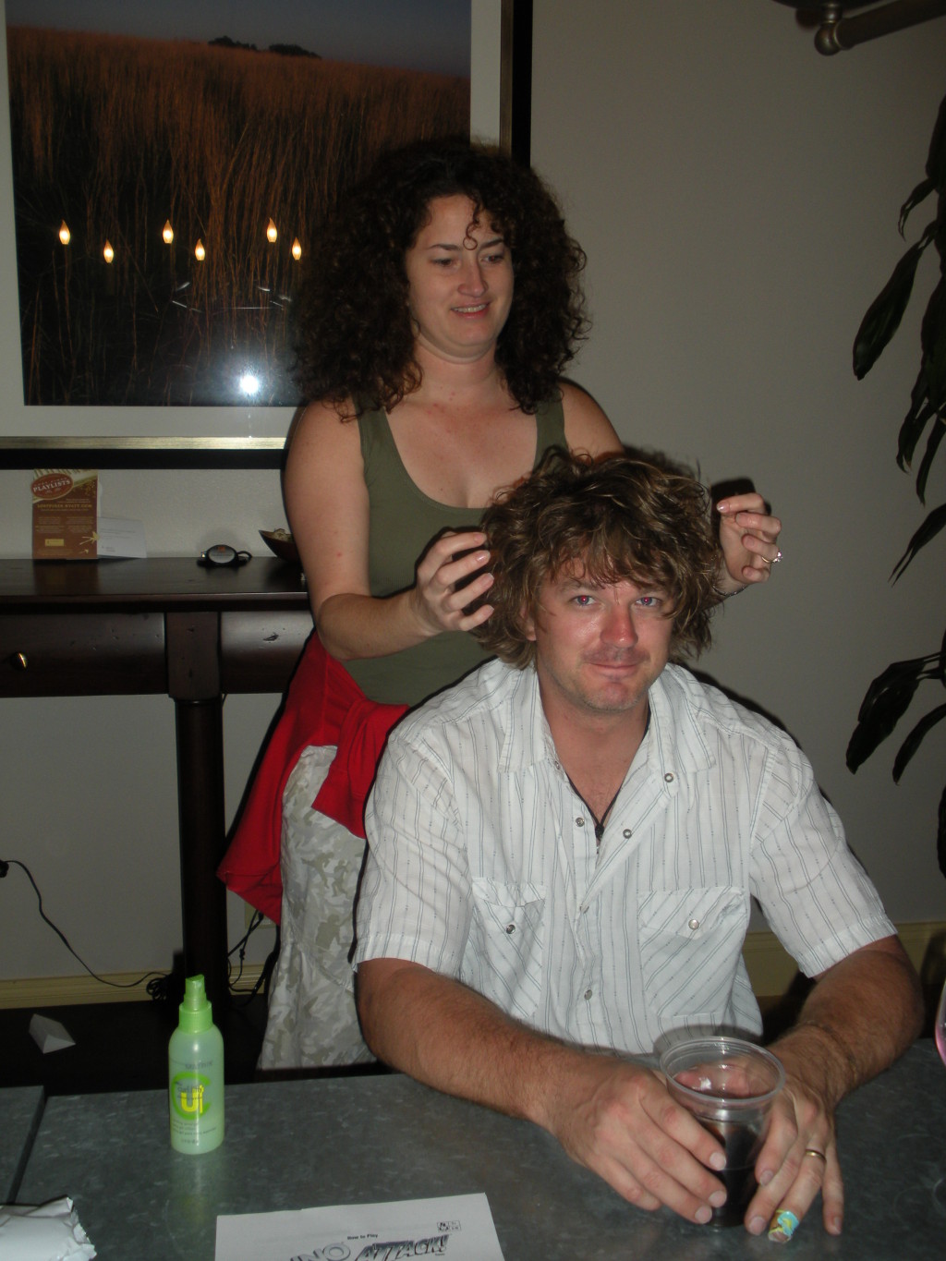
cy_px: 630
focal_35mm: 36
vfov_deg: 51.4
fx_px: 1312
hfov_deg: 39.7
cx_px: 473
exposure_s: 1/60
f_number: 3.5
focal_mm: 6.3
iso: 82
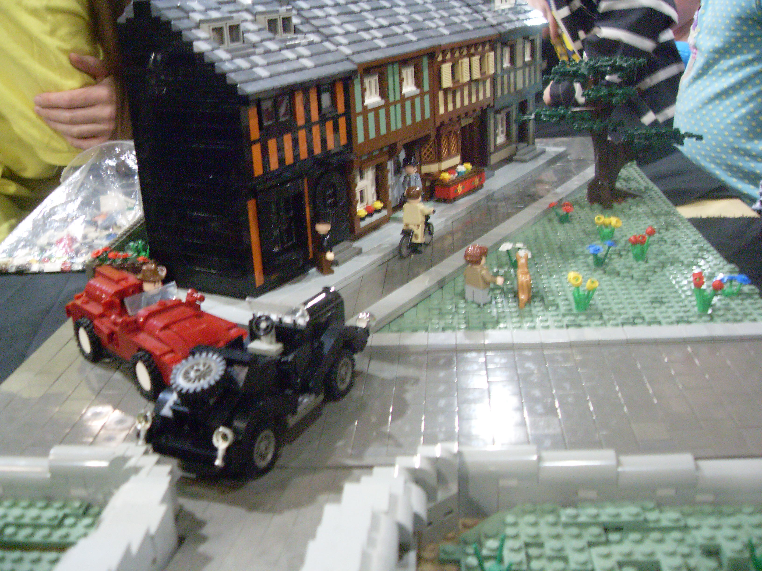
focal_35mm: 37
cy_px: 286
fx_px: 814
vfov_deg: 38.7
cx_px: 381
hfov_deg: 50.1
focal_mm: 6.3
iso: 200
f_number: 2.8
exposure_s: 1/6
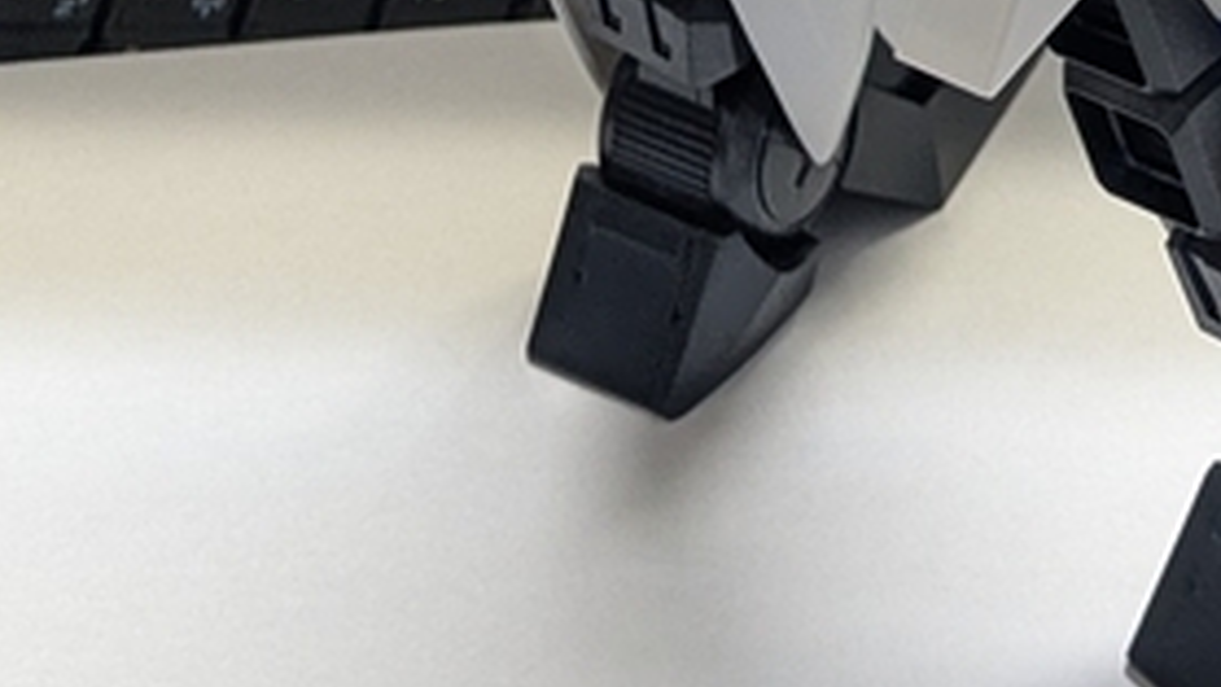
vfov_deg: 9.3
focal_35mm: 117
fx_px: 3788
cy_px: -941
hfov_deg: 18.2
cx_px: 897
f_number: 1.89
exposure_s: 1/40
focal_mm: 5.43
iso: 249
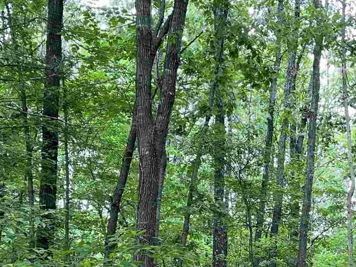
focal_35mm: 86
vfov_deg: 16.9
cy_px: 249
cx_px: 261
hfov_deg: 22.6
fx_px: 885
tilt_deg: +1.6
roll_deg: -1.6
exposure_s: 1/121
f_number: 1.5
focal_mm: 5.7
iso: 80
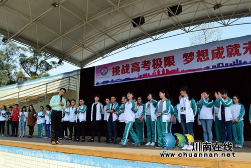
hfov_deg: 61.9
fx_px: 209
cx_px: 126
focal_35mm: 30
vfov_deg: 43.7
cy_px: 84
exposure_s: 1/320
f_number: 10
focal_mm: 20
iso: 400
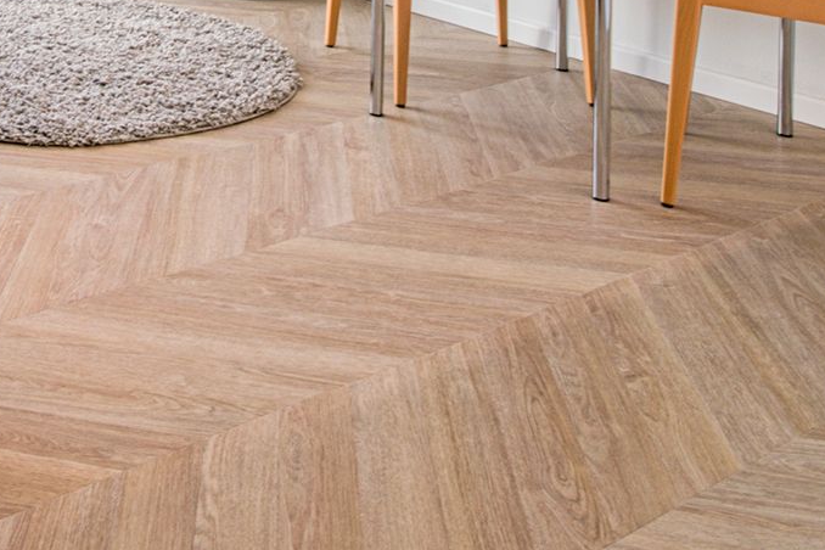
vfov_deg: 21.0
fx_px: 1169
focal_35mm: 51
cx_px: -77
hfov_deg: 33.9
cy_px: -343
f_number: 18
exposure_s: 1/13
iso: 200
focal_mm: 12
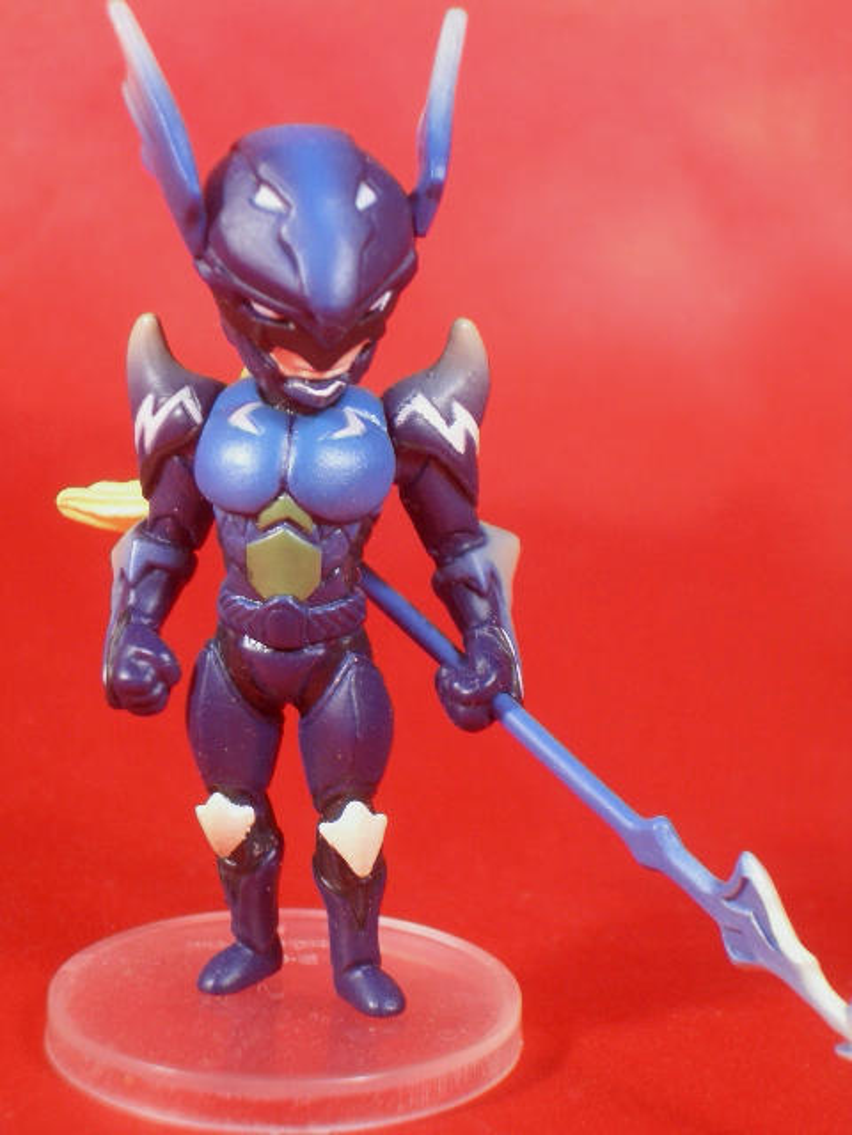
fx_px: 2888
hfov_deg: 16.8
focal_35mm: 88
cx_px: 426
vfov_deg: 22.3
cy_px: 568
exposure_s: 1/13
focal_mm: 14.6
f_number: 4.4
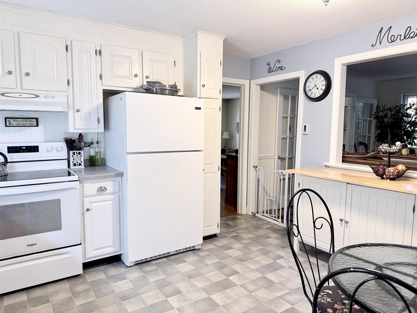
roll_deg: -0.5
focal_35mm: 24
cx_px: 208
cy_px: 156
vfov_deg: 56.8
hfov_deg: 71.6
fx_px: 289
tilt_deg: -5.8
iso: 200
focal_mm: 6.76
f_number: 1.78
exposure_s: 1/60
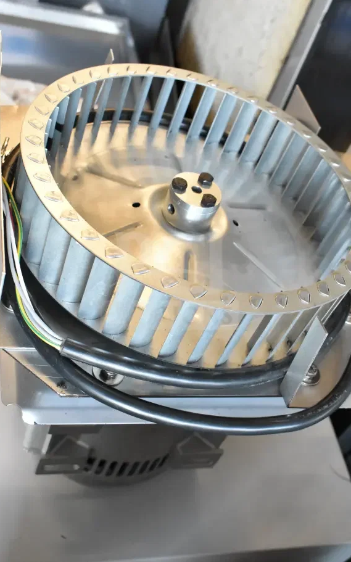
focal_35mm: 43
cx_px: 169
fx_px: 658
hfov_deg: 29.8
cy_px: 281
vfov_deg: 46.2
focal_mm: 28
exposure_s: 1/160
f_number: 6.3
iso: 6400
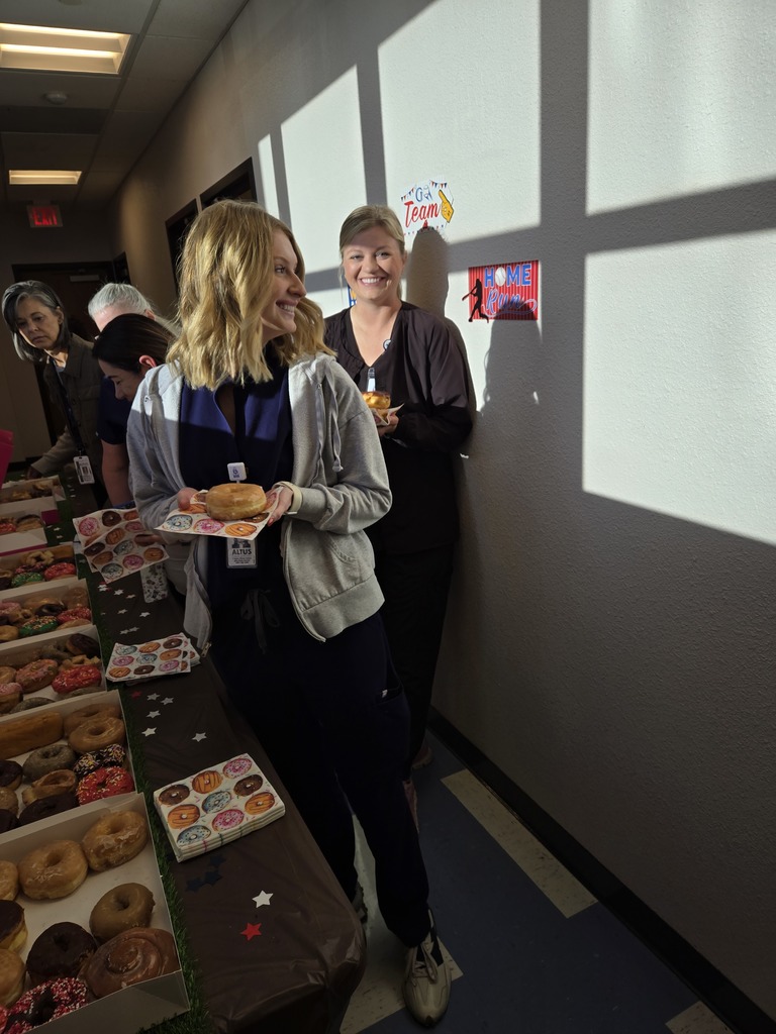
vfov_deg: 73.9
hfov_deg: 58.9
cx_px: 388
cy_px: 517
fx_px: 687
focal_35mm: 23
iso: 25
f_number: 1.8
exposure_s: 1/276
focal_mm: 5.4
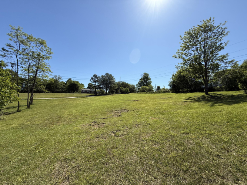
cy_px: 92
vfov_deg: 85.7
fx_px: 100
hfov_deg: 102.1
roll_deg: -1.3
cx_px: 124
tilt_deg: +5.0
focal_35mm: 14
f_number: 2.2
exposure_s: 1/2320
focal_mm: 2.22
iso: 50
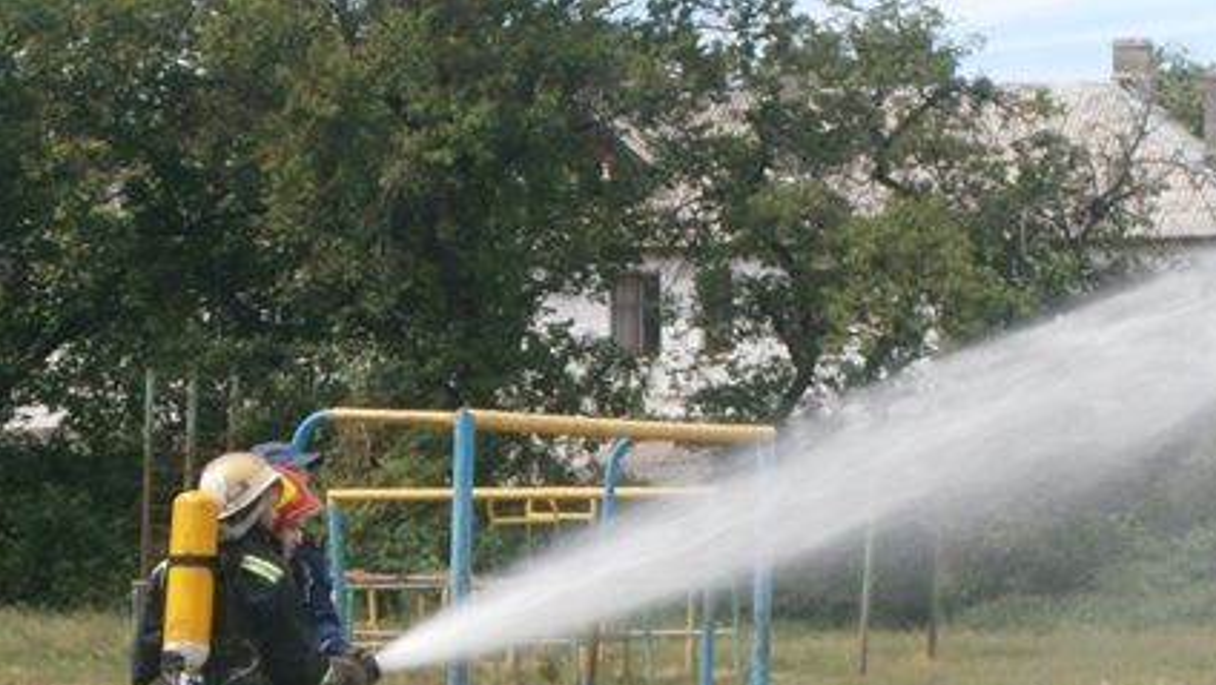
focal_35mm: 166
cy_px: 685
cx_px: 594
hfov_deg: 13.0
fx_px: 5355
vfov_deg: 7.3
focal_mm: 17.8
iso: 80
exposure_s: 1/250
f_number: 5.4
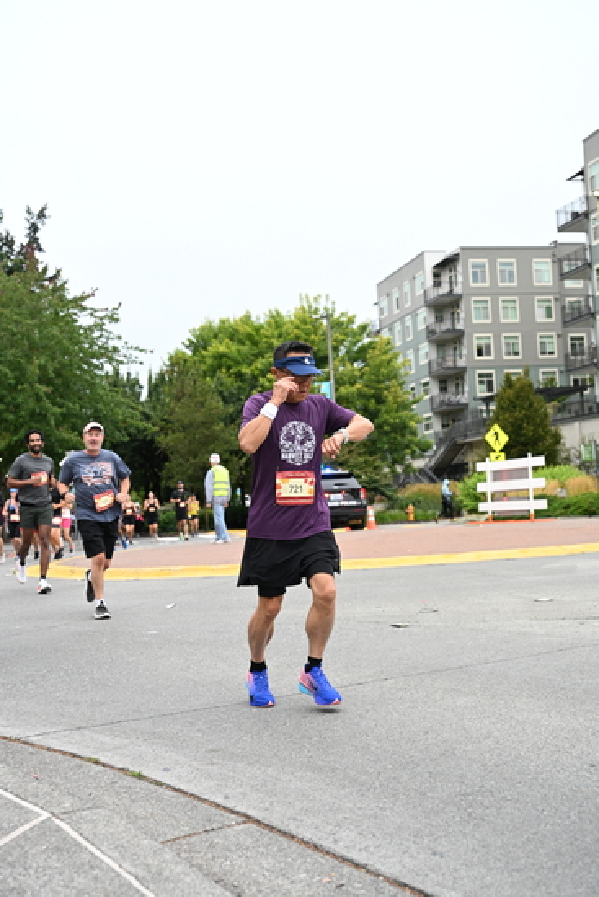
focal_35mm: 43
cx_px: 300
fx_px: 1072
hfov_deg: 31.2
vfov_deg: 45.4
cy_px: 448
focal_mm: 43
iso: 1600
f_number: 4
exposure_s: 1/800
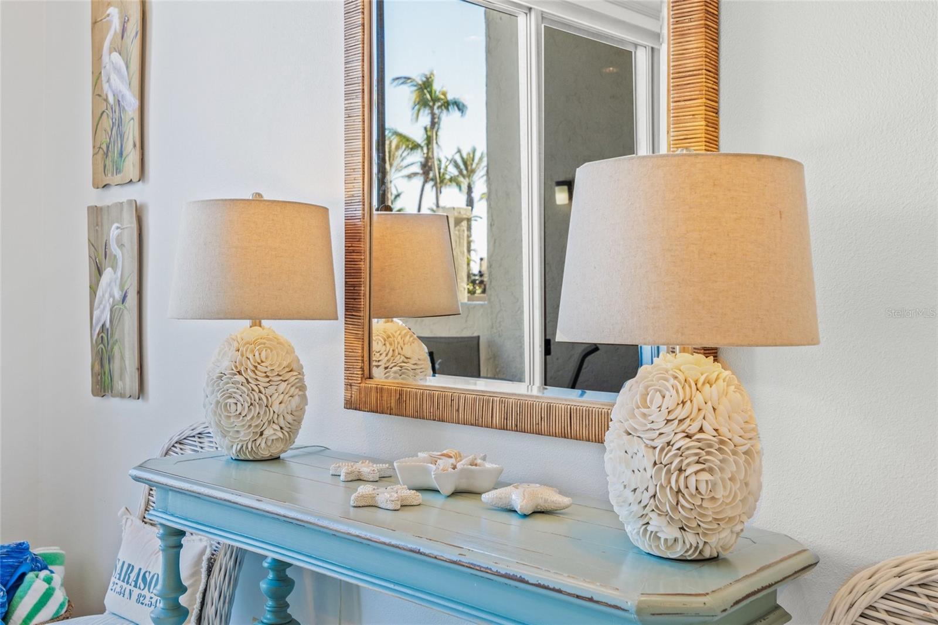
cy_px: 312
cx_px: 469
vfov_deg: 36.9
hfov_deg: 53.1
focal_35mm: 36
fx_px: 938
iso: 125
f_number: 5
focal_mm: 24
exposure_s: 1/5
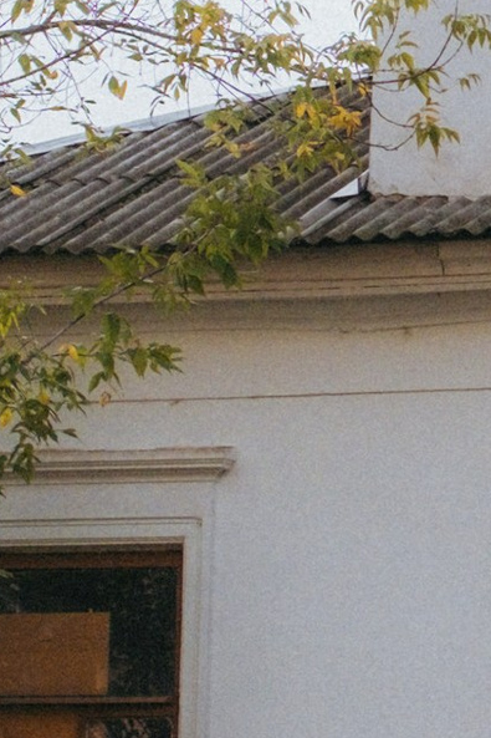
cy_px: 209
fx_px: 5567
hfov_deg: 5.0
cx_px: 833
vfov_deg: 7.6
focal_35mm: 272
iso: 640
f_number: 4
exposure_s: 1/5400
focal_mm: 28.3
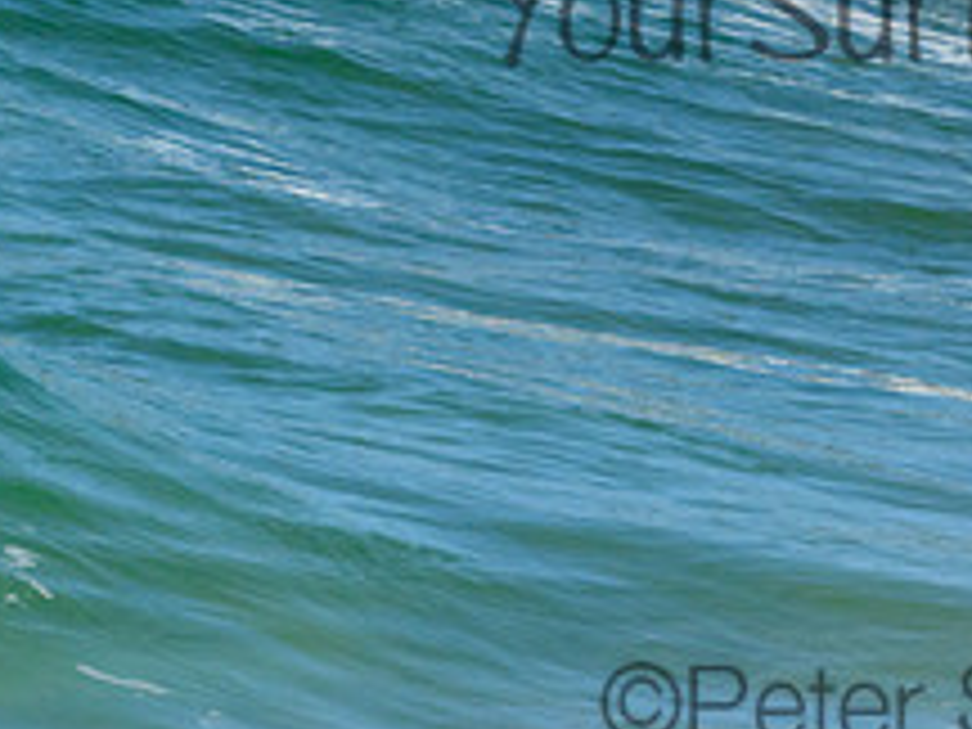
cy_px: -354
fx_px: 79746
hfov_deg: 0.7
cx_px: 1238
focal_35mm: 2840
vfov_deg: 0.5
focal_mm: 800
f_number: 11
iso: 720
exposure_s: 1/2000
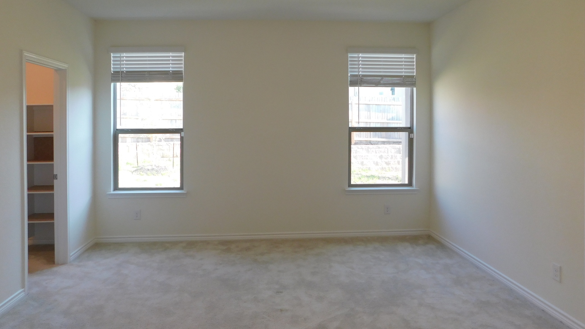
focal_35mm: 26
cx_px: 285
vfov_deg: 44.0
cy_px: 121
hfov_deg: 71.9
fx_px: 403
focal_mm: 4
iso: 125
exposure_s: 1/60
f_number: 3
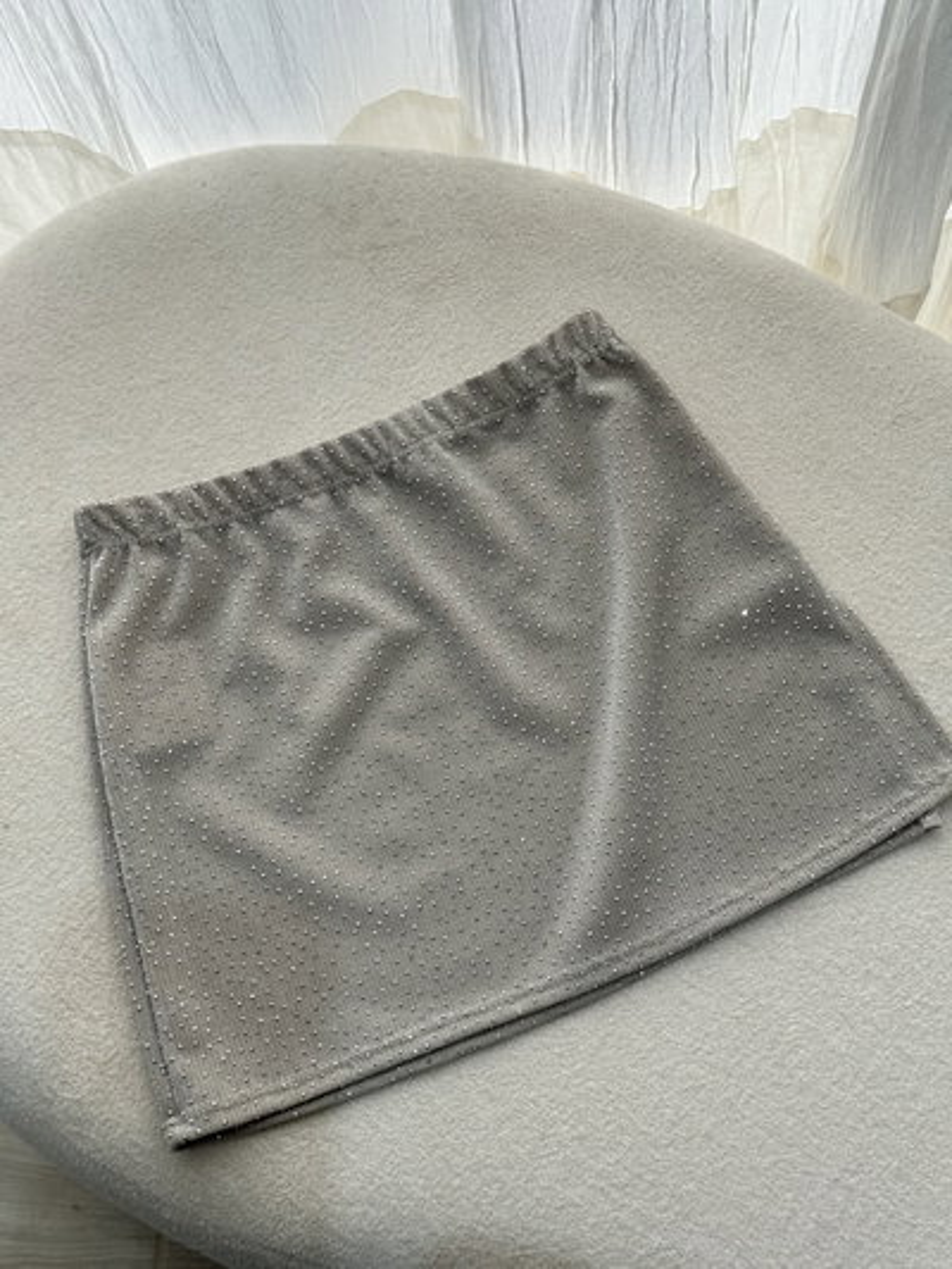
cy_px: 634
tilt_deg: -72.4
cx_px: 476
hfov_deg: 30.3
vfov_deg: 39.6
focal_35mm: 48
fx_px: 1759
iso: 64
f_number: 1.78
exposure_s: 1/213
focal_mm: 6.76
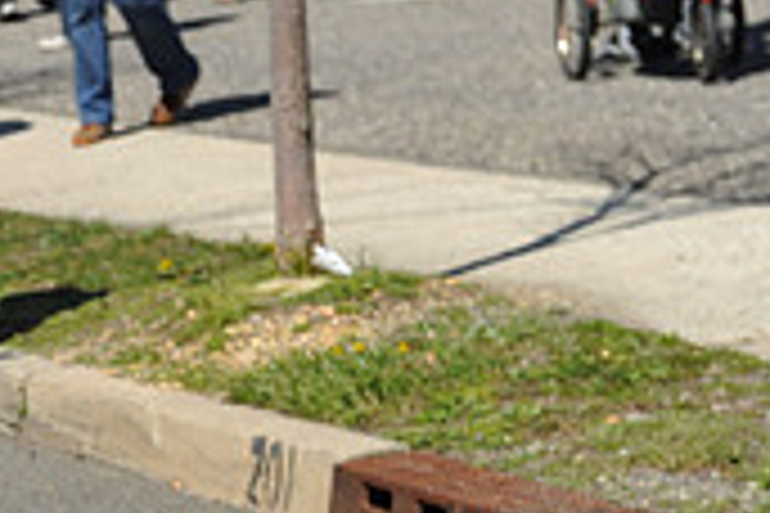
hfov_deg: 8.5
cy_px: 738
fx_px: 5069
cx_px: -297
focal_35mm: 237
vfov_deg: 5.7
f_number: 5
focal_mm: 70
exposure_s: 1/1000
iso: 200
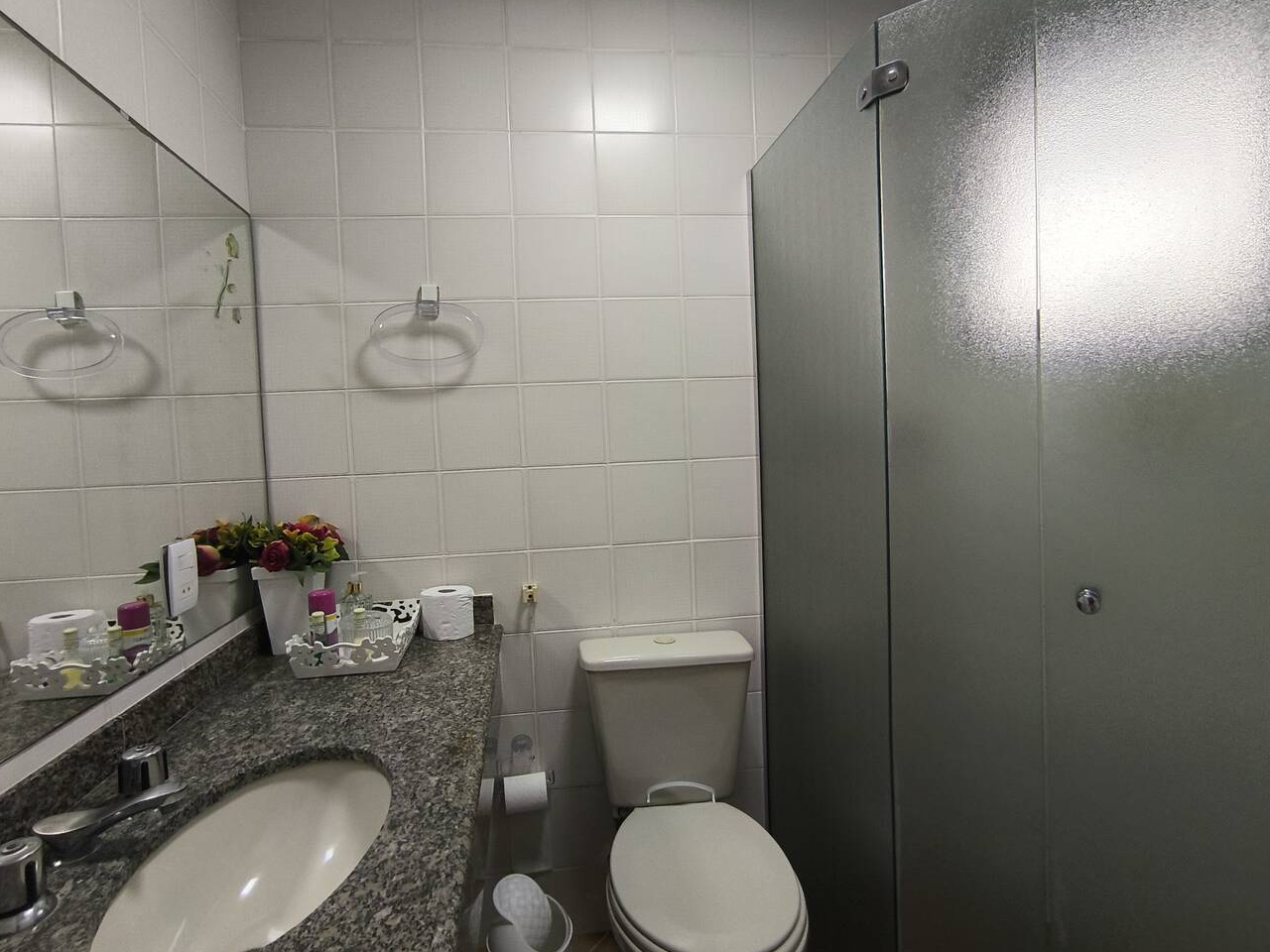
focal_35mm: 18
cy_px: 449
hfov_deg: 87.7
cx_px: 610
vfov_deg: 71.5
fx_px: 660
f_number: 2.2
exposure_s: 1/60
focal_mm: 1.65
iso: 64
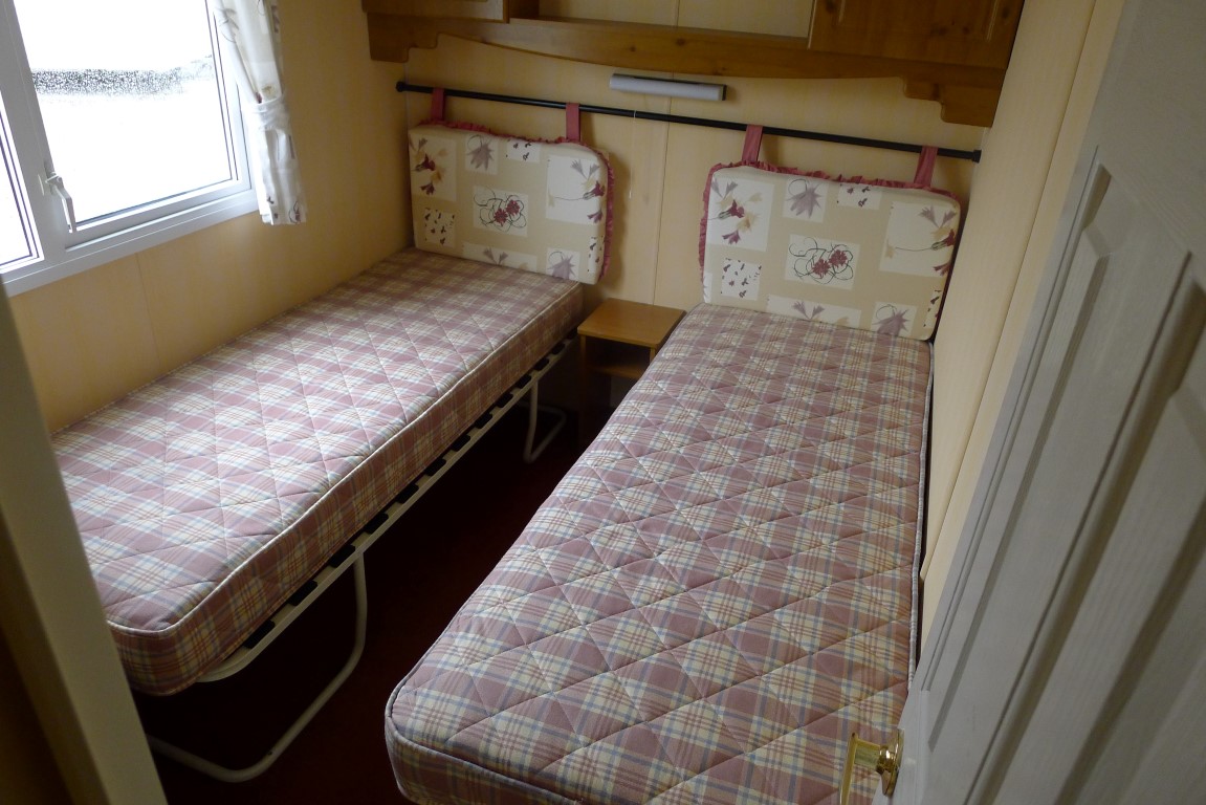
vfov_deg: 53.2
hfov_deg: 73.7
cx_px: 603
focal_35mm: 24
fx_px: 804
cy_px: 402
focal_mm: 5.1
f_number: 2
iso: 250
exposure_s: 1/60
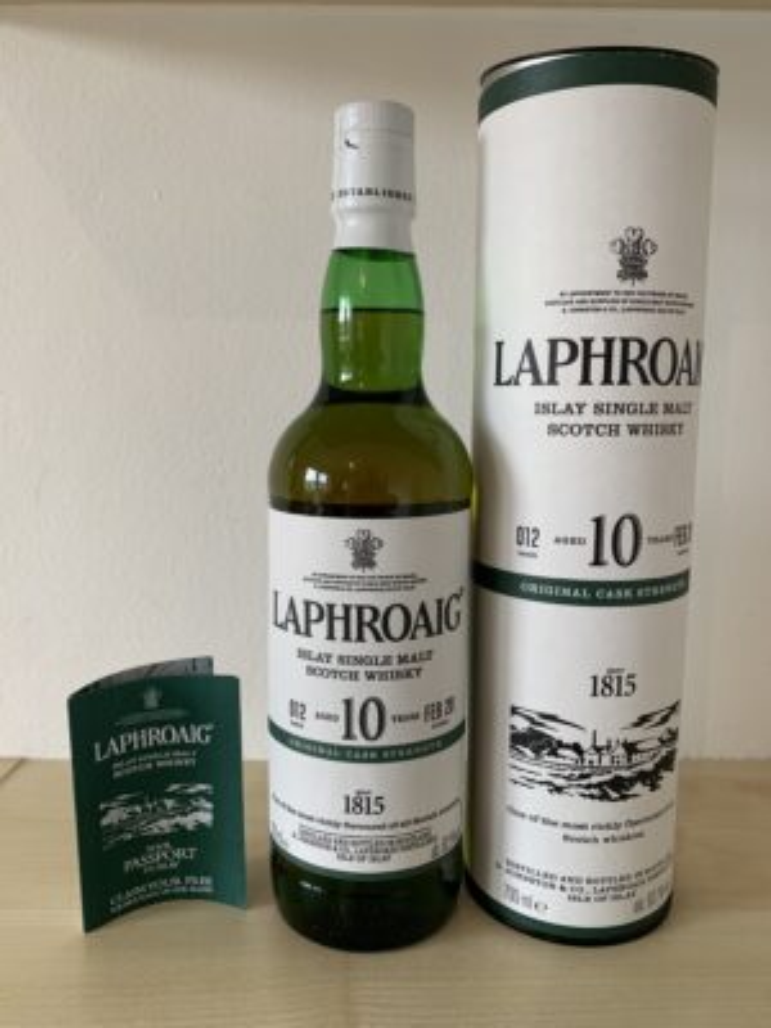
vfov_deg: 67.3
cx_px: 386
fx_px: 772
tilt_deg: -7.1
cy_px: 514
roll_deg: +0.2
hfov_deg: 53.1
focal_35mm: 26
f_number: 1.8
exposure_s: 1/60
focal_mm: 4.25
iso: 100
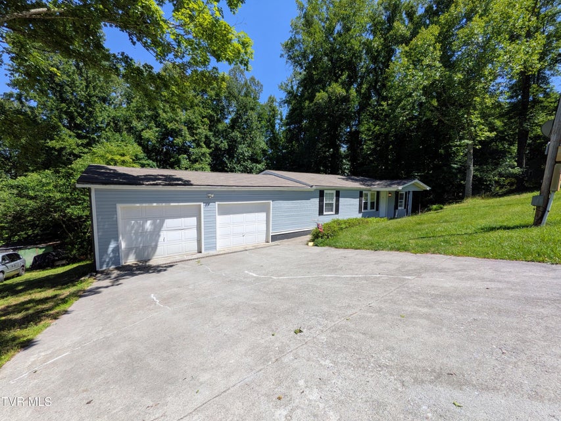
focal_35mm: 14
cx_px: 280
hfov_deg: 102.1
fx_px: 227
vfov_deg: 85.7
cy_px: 210
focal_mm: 1.85
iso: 52
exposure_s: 1/1376
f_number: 2.2
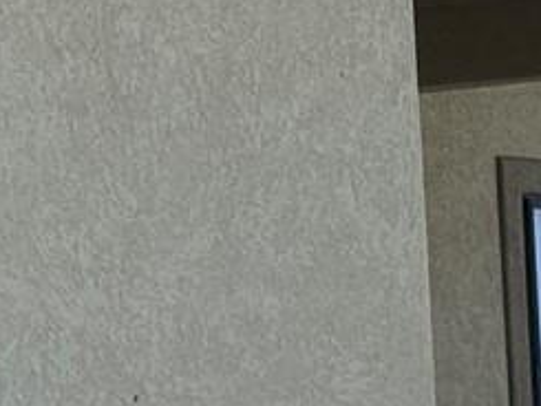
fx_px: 4894
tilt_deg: -5.1
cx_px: 826
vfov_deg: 4.7
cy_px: 925
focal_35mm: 313
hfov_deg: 6.2
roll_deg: +2.6
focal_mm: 6.76
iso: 64
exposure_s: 1/1724
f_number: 1.78
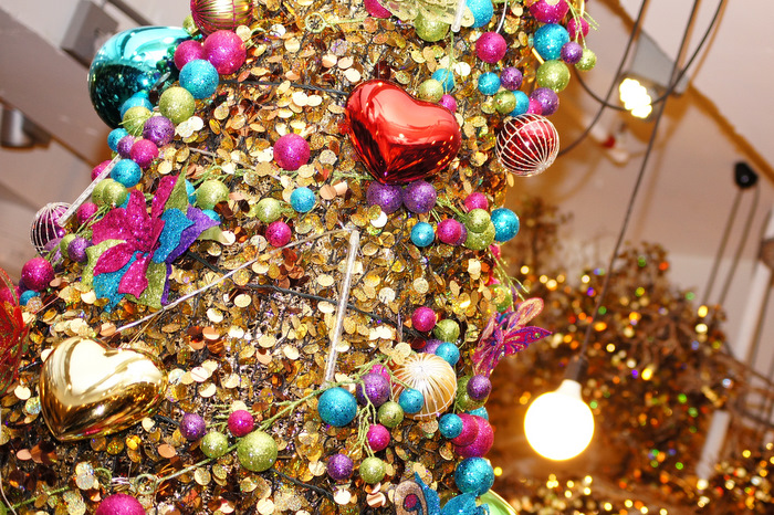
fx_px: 1773
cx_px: 387
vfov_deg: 16.5
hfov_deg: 24.6
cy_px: 258
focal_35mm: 82
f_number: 4
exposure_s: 1/100
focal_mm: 55
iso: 800
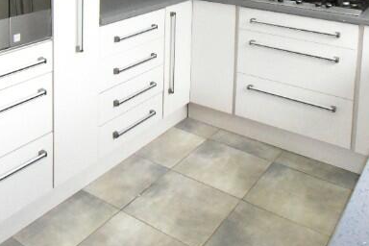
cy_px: -37
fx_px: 410
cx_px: 151
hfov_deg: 48.2
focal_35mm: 40
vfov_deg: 29.5
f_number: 11
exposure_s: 1/200
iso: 12800
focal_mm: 10
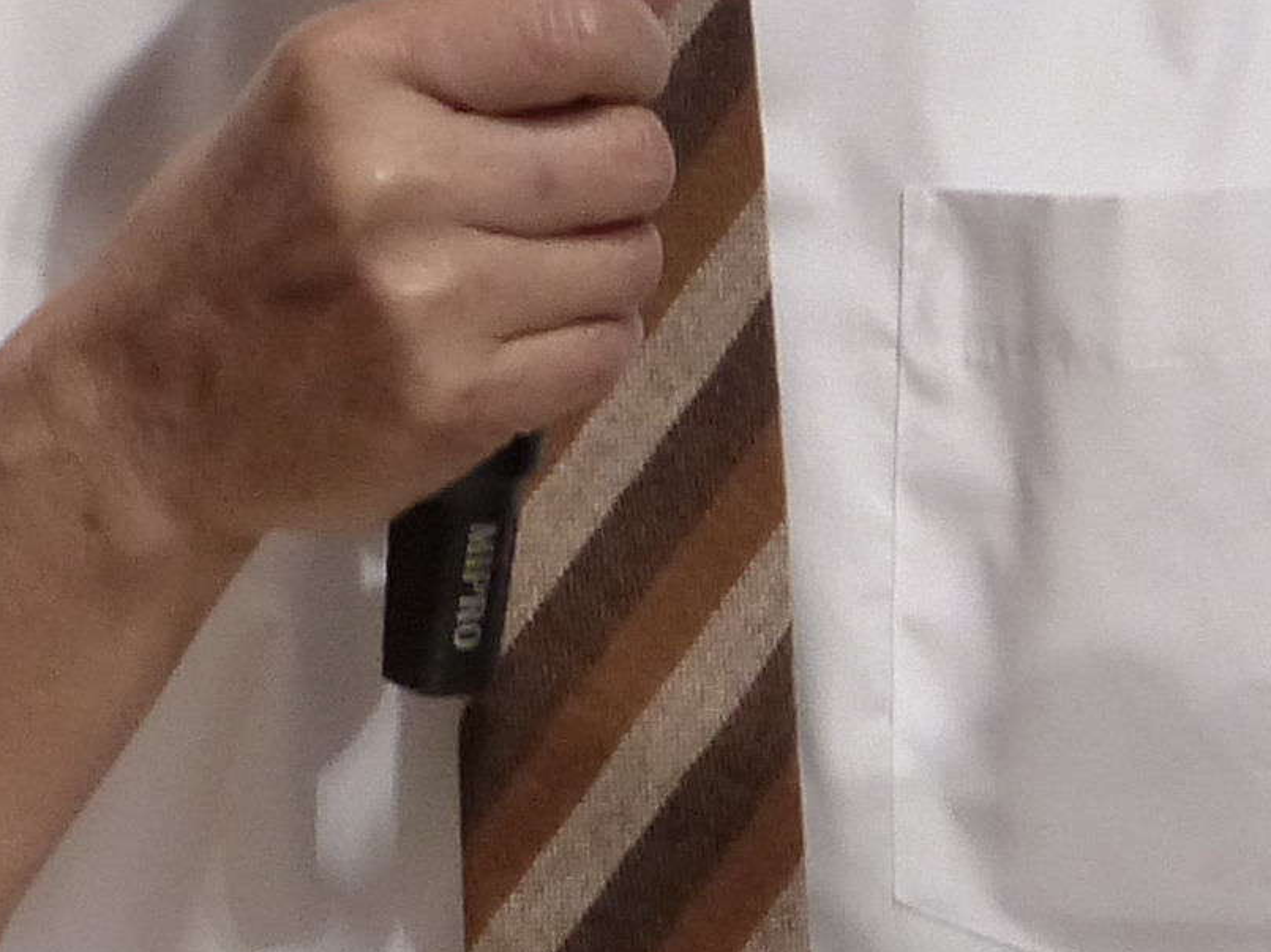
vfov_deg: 0.7
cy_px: -463
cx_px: 769
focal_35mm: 2128
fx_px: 78099
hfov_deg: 0.9
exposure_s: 1/100
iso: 250
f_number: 2.8
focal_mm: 77
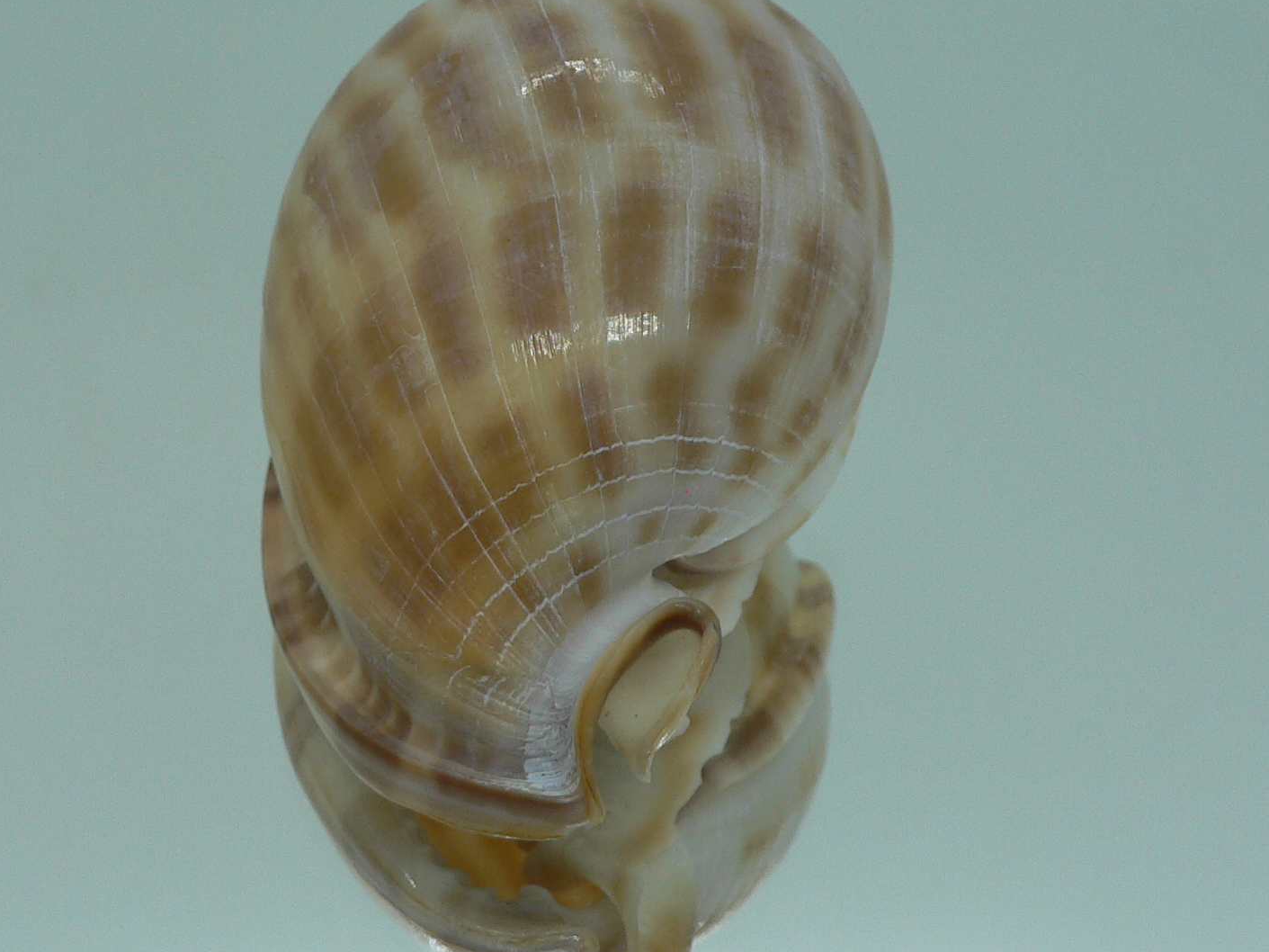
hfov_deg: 38.2
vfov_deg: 29.0
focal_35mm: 50
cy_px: 358
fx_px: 1833
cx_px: 585
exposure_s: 1/60
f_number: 2.8
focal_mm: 4.6
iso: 80
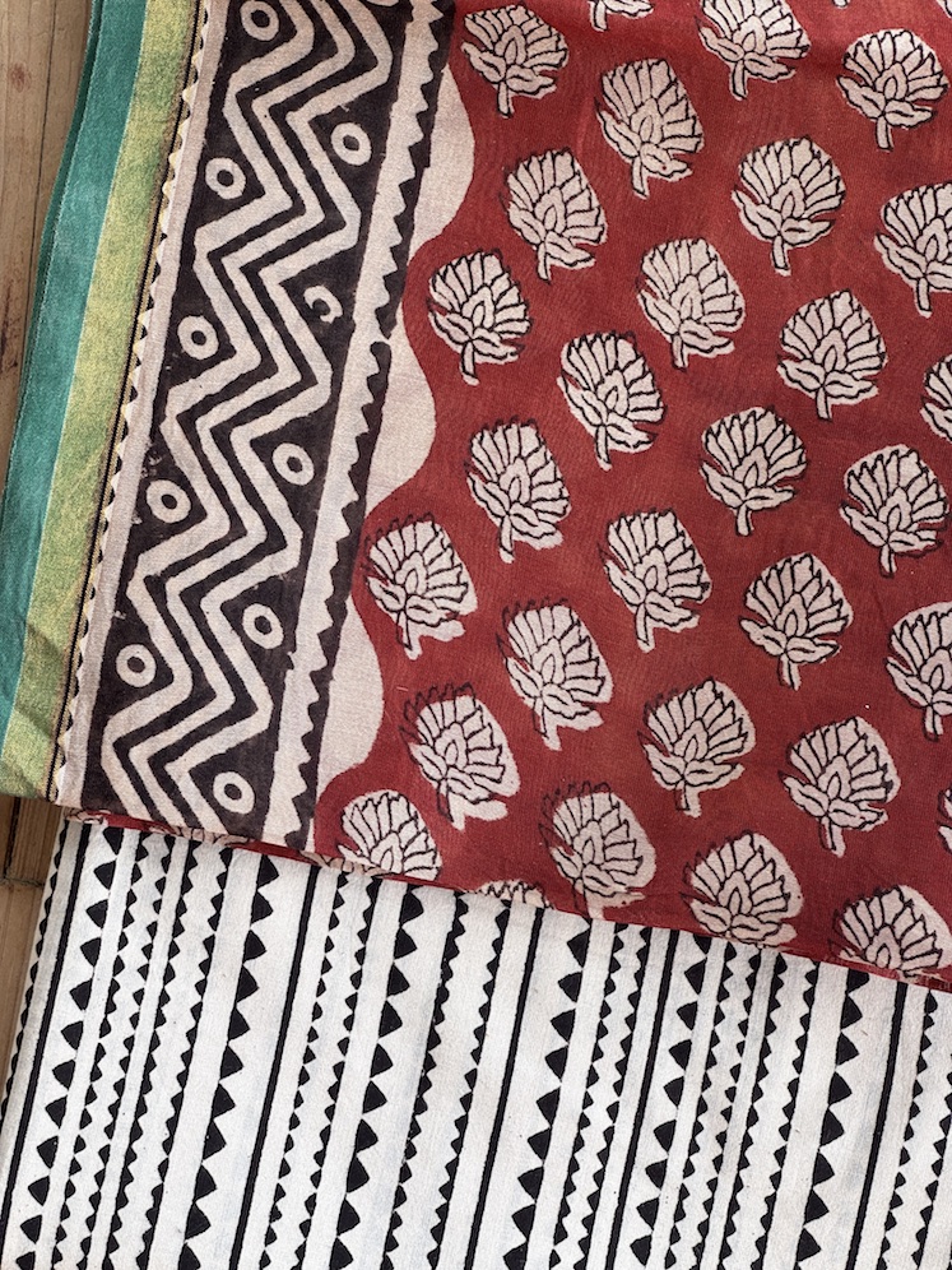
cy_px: 635
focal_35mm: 77
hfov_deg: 19.1
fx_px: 2824
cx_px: 476
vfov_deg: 25.3
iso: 80
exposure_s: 1/99
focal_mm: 9
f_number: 2.8
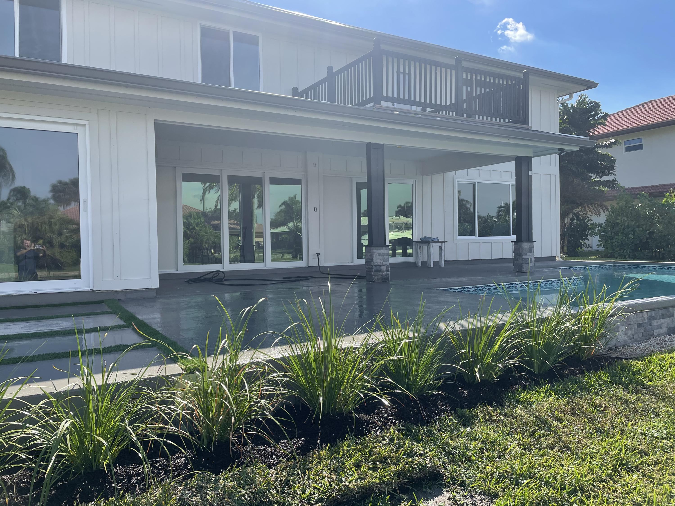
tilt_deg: +0.0
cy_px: 253
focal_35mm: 26
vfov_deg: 53.1
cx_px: 338
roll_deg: +2.1
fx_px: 507
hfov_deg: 67.3
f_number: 1.6
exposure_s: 1/2020
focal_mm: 4.2
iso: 32
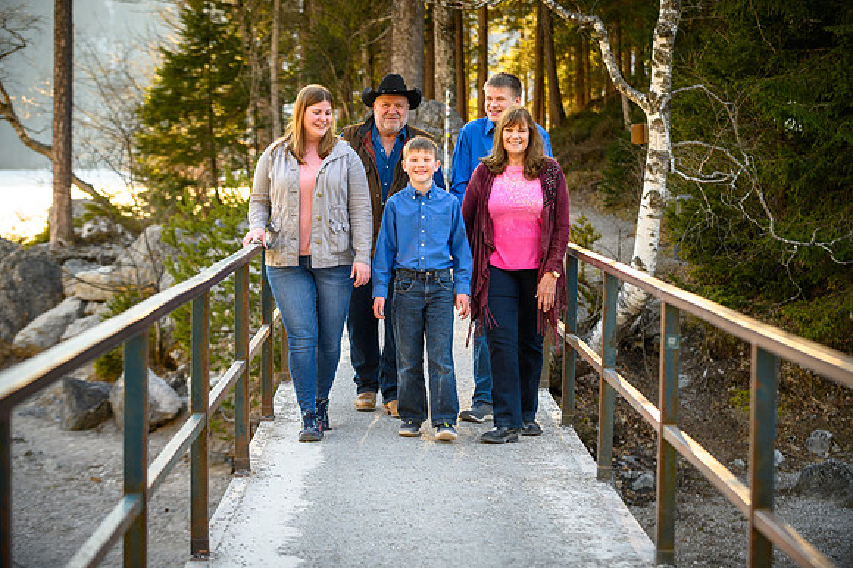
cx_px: 426
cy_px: 284
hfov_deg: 22.6
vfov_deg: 15.2
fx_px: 2131
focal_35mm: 90
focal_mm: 90
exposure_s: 1/400
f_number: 4
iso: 320
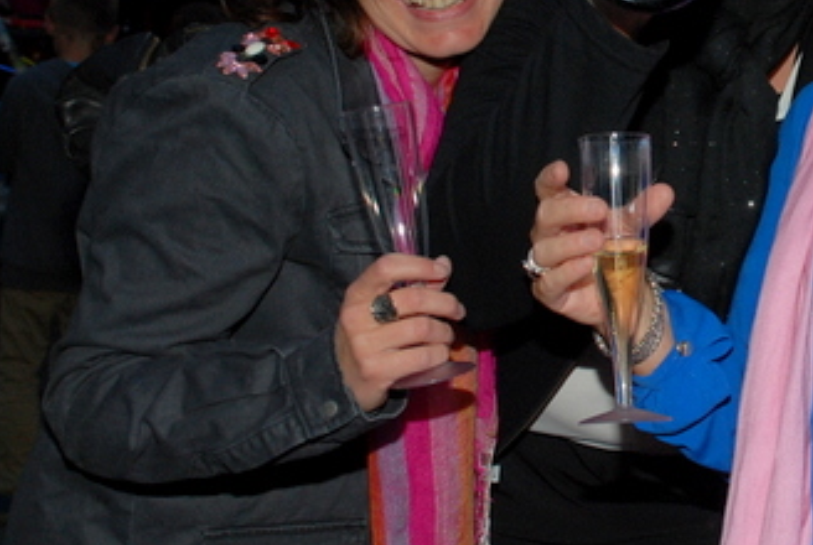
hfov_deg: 24.5
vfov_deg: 17.2
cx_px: 806
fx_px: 1787
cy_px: 124
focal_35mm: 79
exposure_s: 1/60
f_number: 5.6
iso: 320
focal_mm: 24
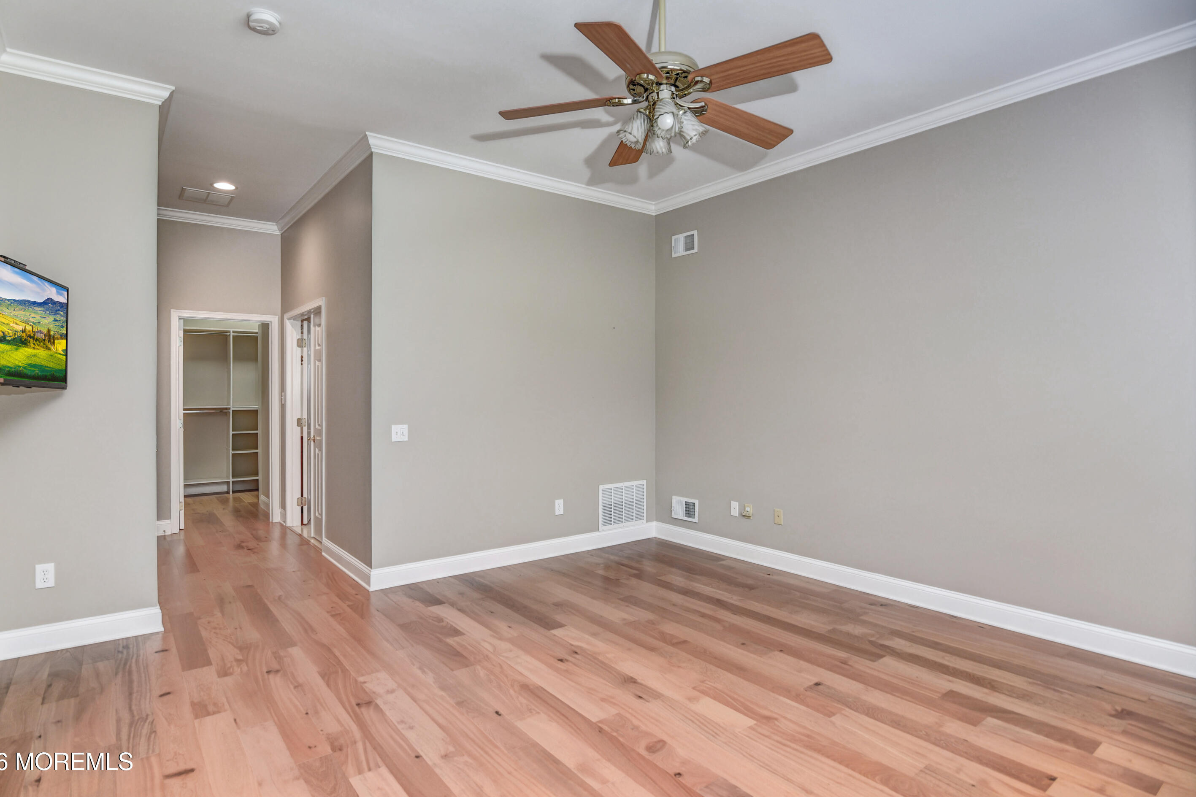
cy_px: 378
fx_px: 598
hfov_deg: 89.9
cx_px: 569
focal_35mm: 18
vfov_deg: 67.3
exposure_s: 1/30
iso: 320
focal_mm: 17
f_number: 5.6
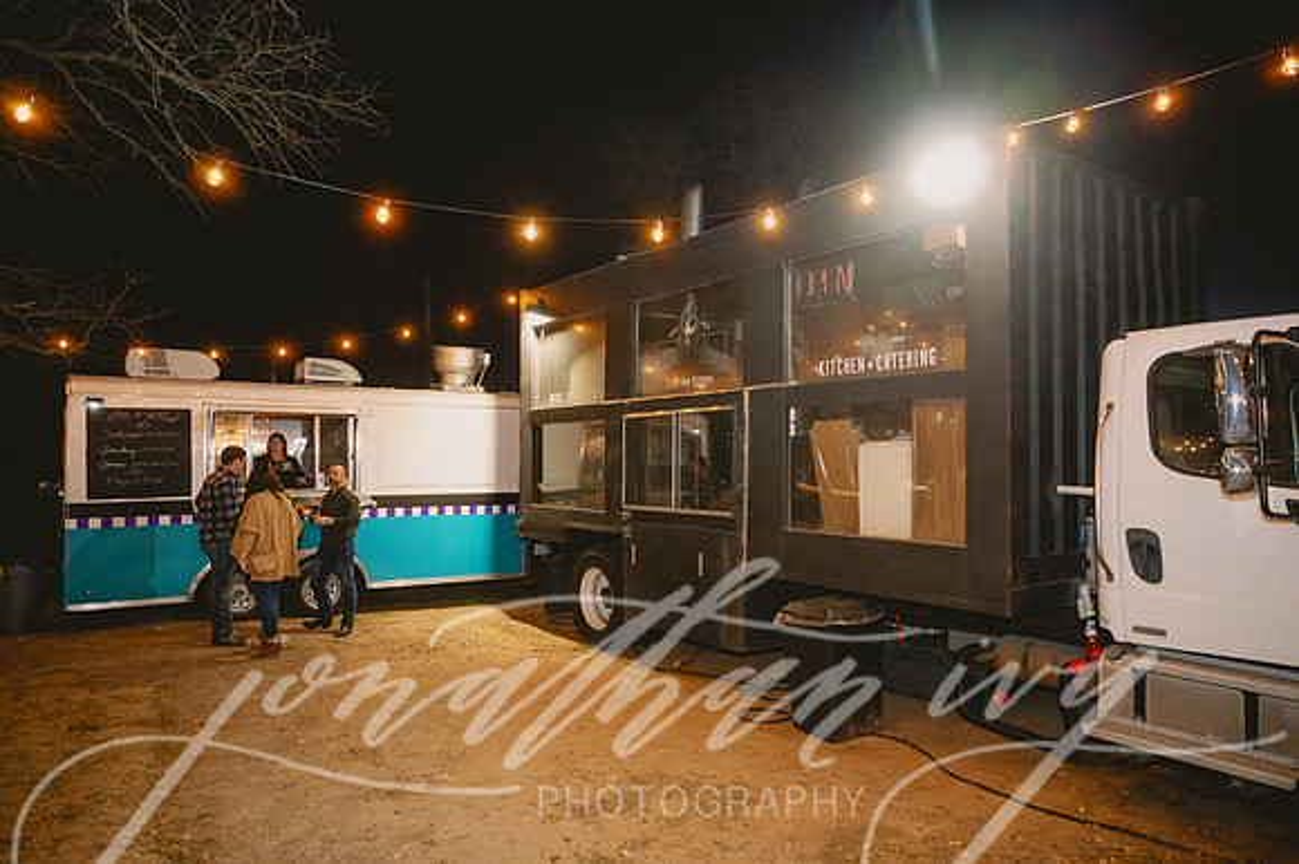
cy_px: 432
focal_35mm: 24
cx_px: 650
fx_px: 865
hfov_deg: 73.8
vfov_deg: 53.1
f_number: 2.8
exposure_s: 1/200
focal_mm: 24
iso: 2000
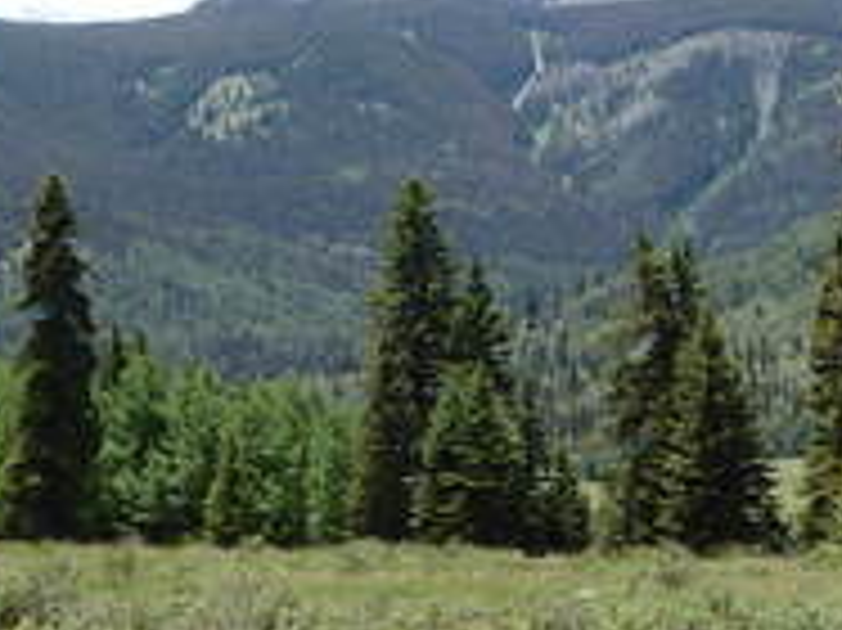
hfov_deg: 15.7
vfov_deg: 12.0
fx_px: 2990
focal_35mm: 123
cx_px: 842
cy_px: 551
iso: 125
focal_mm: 8.3
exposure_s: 1/320
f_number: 4.9
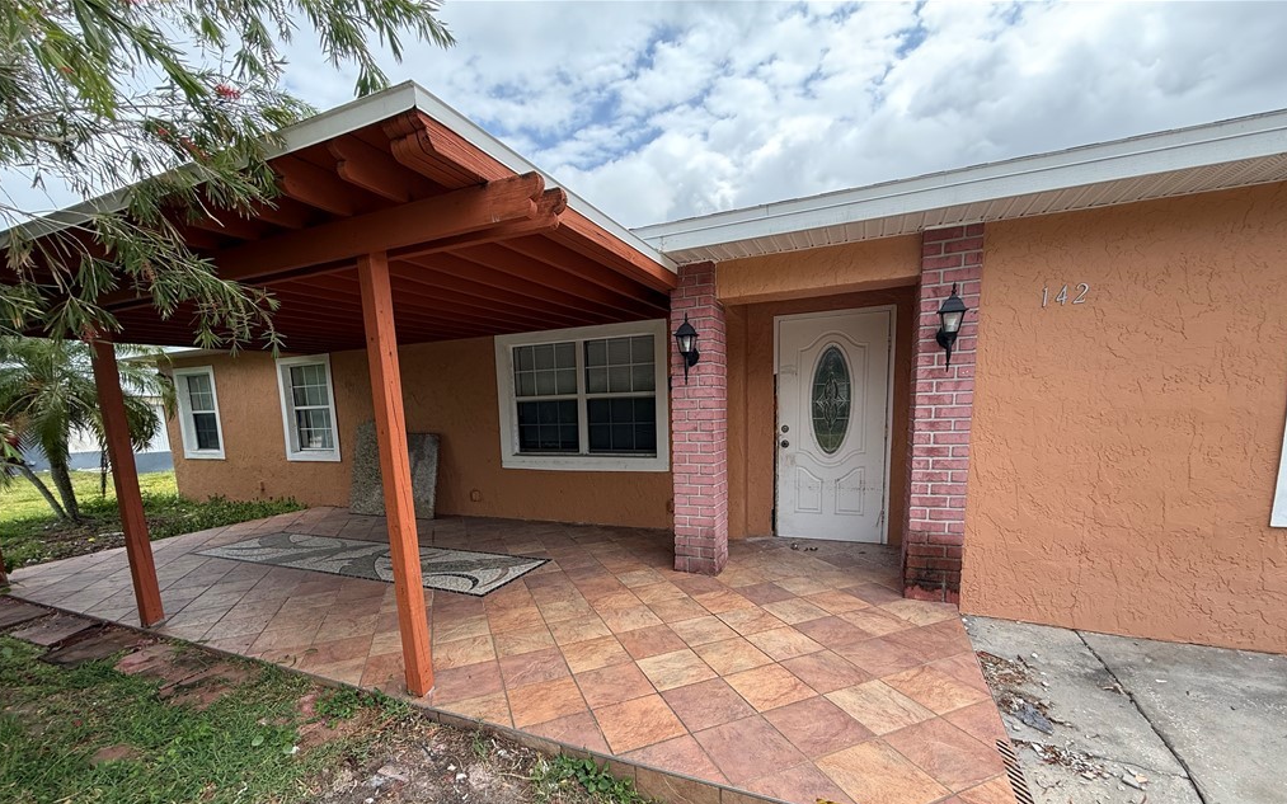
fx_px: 526
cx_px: 647
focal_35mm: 15
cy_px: 486
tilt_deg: -8.5
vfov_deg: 73.9
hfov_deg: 101.5
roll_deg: +1.1
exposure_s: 1/424
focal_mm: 2.22
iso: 50
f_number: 2.2
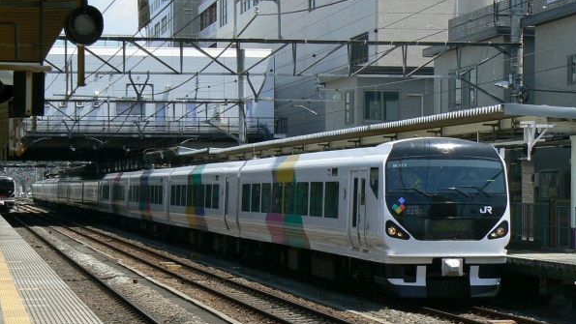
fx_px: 1696
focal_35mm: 111
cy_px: 214
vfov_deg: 10.9
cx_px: 289
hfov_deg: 19.3
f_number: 6.3
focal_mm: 12.4
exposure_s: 1/500
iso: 100
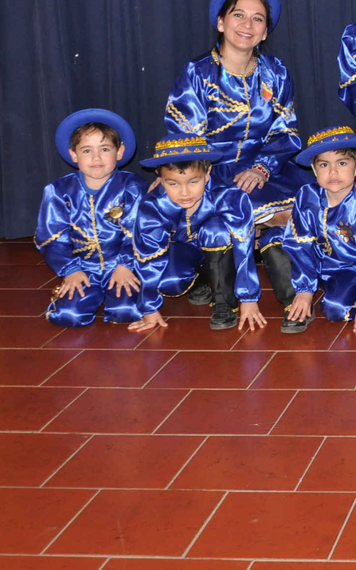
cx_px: 600
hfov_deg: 15.3
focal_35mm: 76
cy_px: 95
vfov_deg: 26.5
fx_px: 1180
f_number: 3.5
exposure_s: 1/125
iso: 400
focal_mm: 18
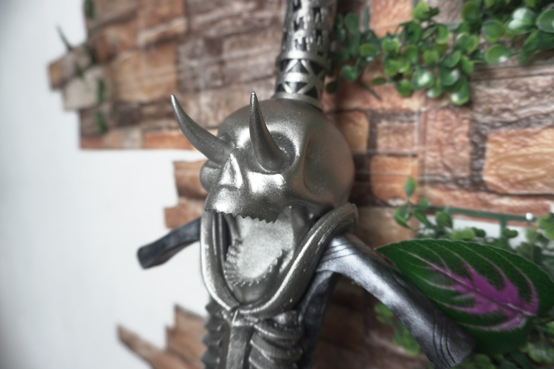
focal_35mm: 24
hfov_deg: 73.7
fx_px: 369
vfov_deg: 53.1
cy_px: 184
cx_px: 277
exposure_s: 1/100
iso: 500
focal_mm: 16
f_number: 3.5
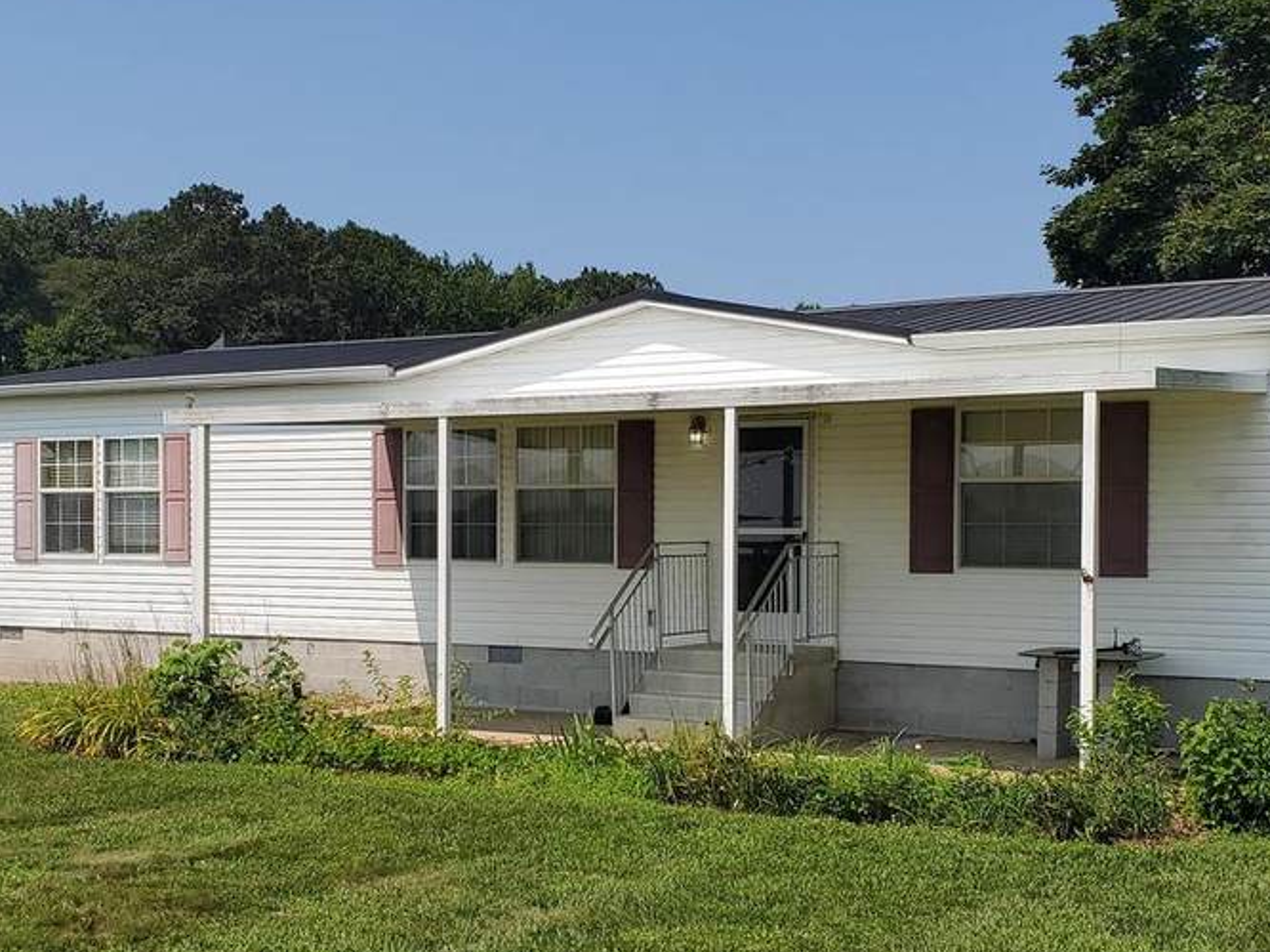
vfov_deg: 29.0
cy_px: 584
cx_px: 564
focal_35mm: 50
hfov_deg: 38.2
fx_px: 1834
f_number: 2.4
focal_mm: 4.3
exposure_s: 1/2590
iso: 50
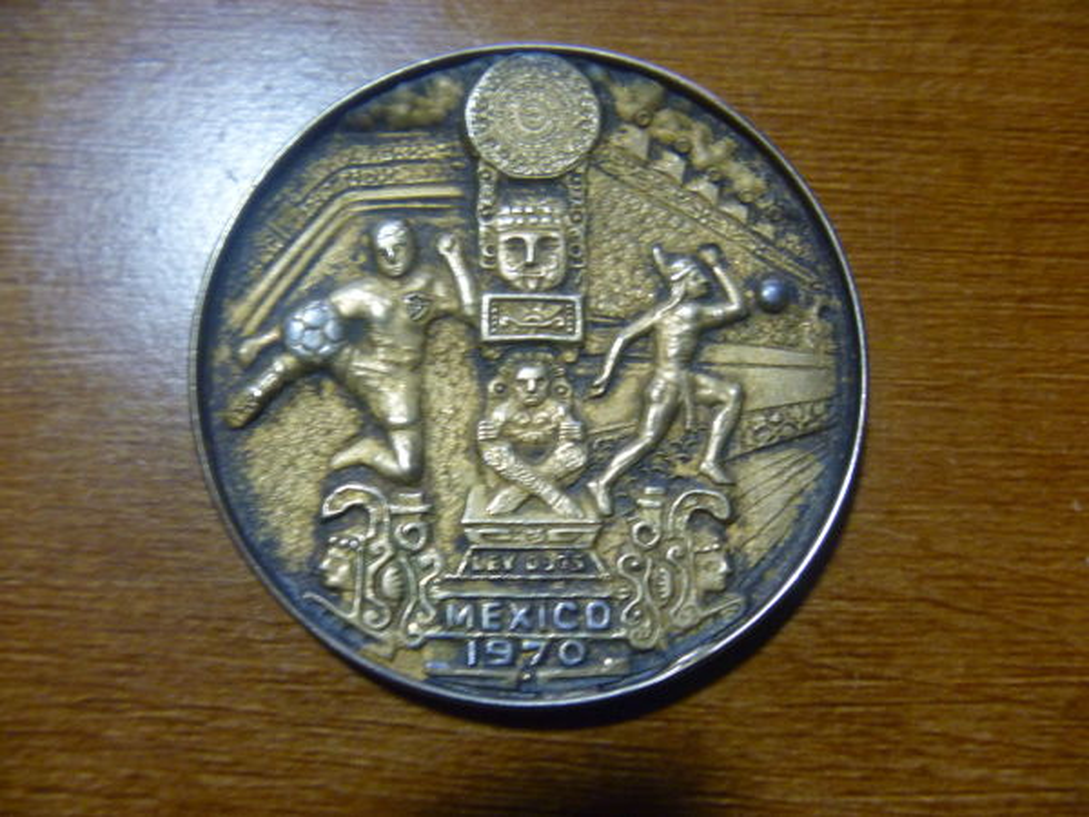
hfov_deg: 52.6
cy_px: 408
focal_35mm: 35
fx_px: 1101
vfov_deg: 40.7
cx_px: 544
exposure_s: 1/10
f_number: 3.5
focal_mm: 6.3
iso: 400
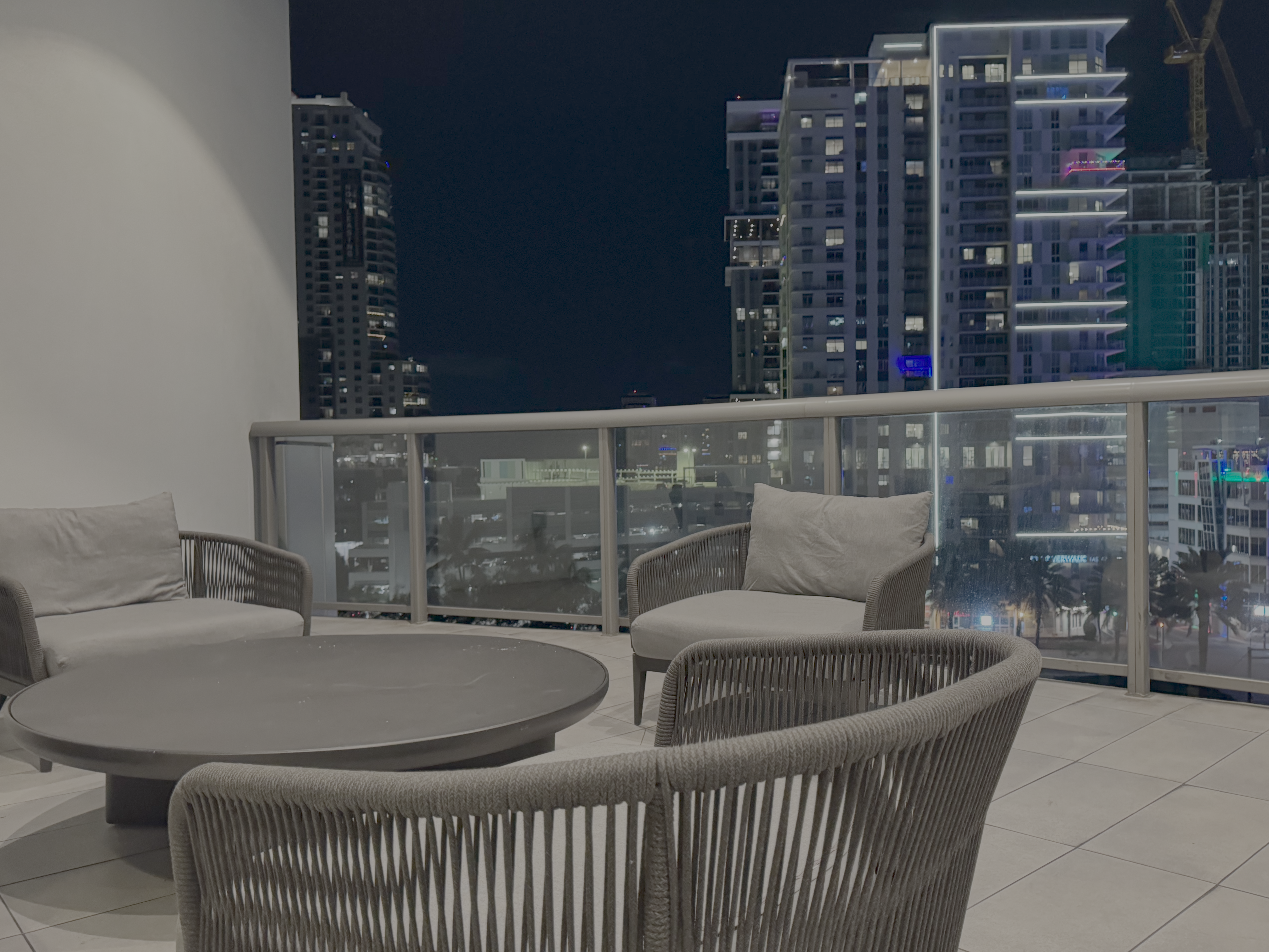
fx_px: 990
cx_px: 697
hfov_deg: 65.2
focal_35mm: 27
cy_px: 494
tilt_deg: -1.8
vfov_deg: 51.3
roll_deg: +0.3
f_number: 1.78
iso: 800
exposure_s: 1/40
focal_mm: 6.76
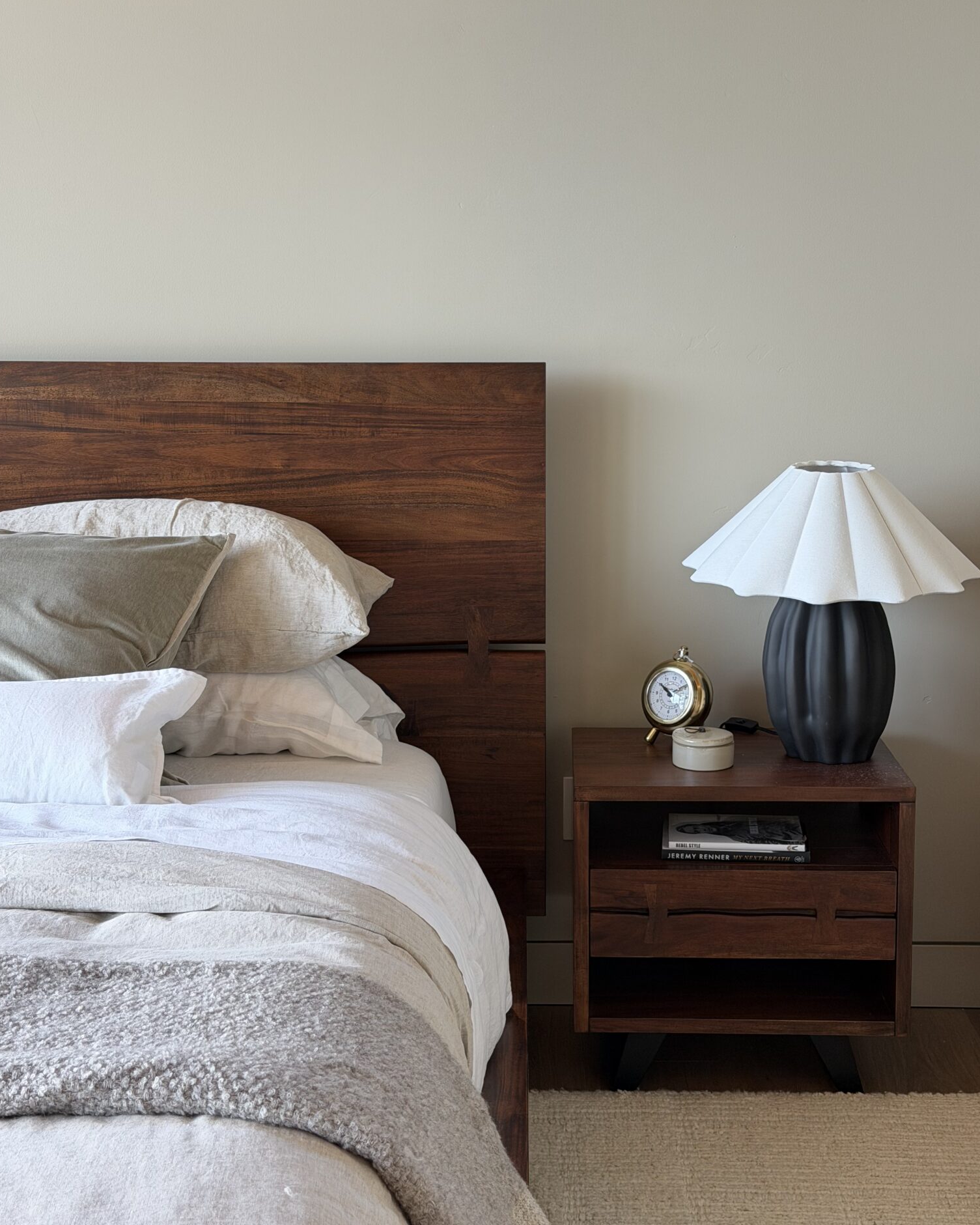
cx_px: 496
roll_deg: -0.5
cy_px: 610
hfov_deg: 29.7
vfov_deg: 36.7
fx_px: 1849
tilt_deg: -9.6
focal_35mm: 51
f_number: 1.78
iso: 80
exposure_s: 1/60
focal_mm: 6.76
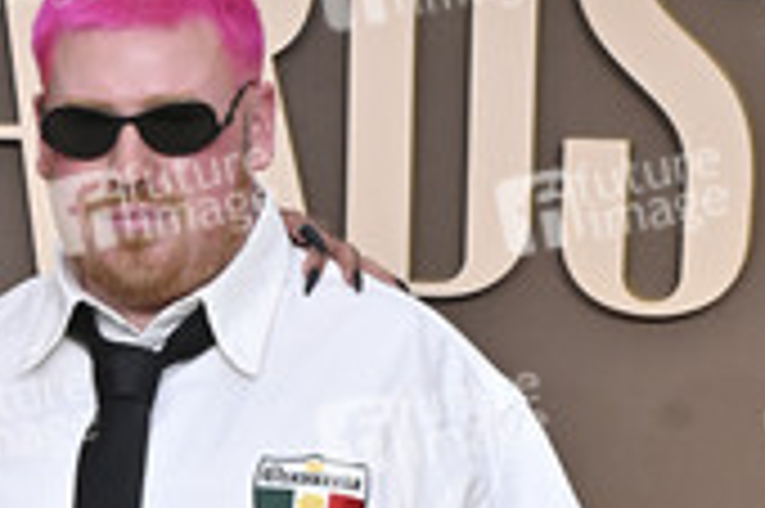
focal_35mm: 127
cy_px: 539
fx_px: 2696
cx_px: 43
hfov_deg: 15.9
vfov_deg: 10.7
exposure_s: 1/320
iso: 400
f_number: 9
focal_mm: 48
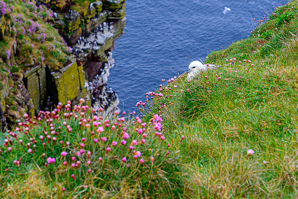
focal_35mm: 152
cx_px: 158
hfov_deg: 13.5
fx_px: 1261
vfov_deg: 9.0
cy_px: 75
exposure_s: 1/80
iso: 280
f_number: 8
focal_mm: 70
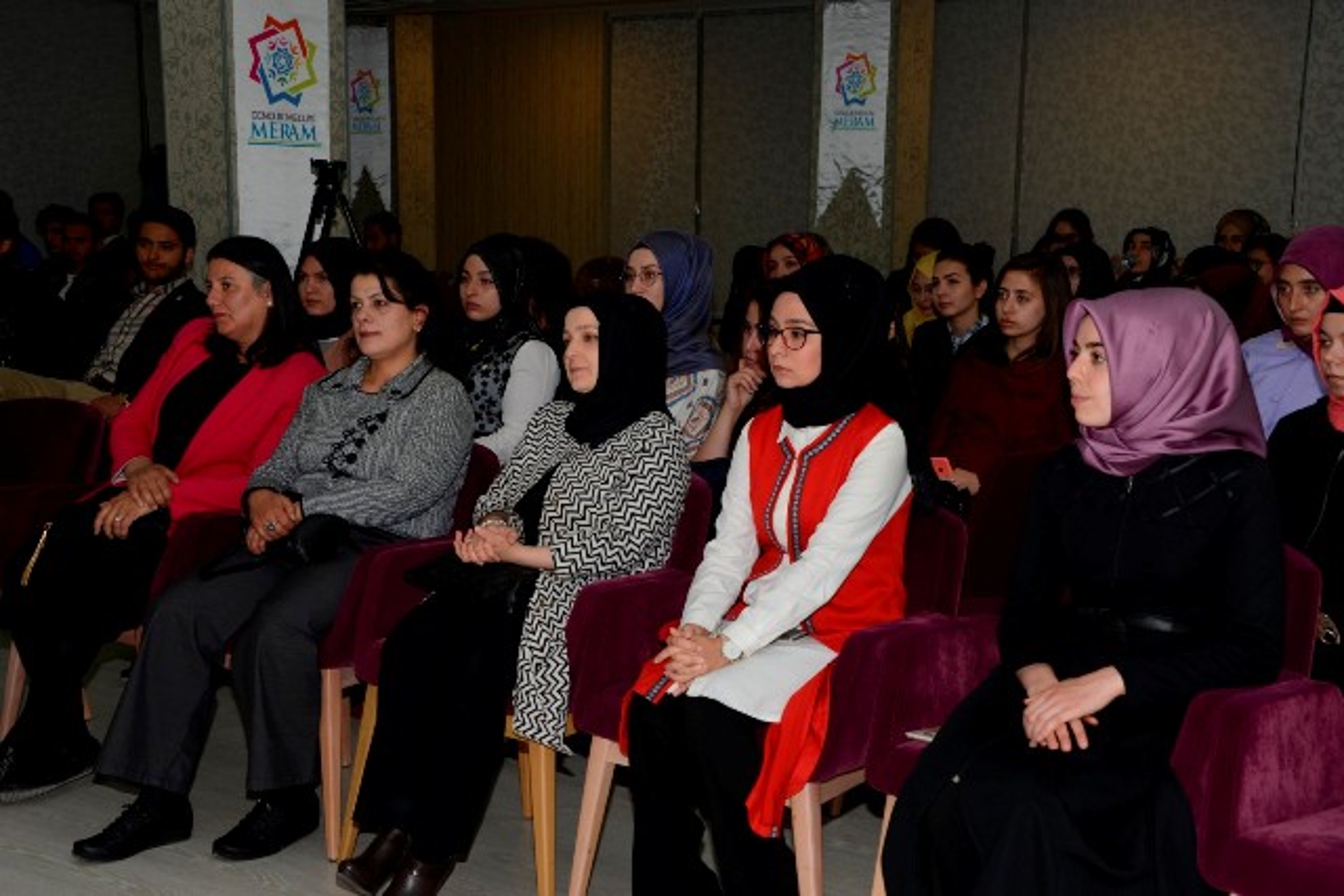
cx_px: 672
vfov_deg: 24.2
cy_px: 448
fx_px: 2091
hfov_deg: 35.6
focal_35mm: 56
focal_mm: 56
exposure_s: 1/60
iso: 320
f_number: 9
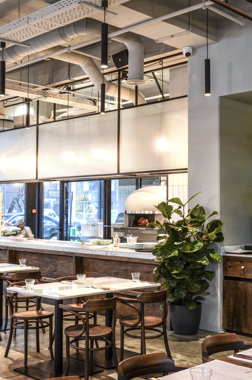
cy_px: 190
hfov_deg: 26.4
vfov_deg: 39.0
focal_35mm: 51
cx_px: 126
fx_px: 538
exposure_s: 3
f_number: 11
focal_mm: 34
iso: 125
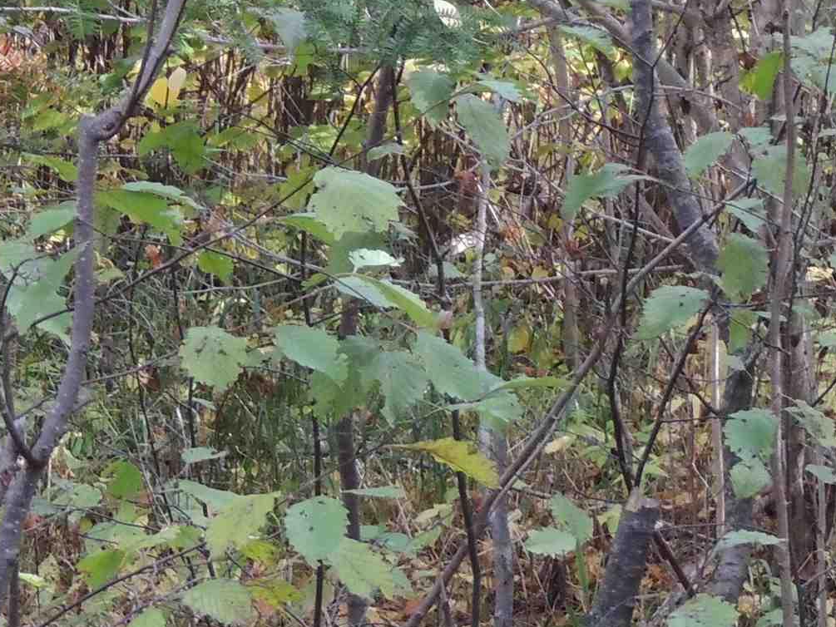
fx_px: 5169
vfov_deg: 6.9
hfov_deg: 9.2
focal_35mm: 214
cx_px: 353
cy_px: -126
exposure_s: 1/60
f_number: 3.9
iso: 400
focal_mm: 12.4
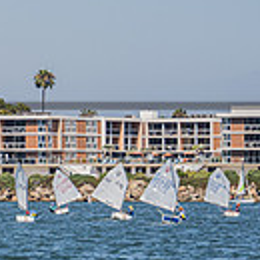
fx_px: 3798
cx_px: -344
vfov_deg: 3.9
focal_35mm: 447
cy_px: 201
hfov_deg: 3.9
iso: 250
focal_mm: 105
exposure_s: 1/1250
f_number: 6.7
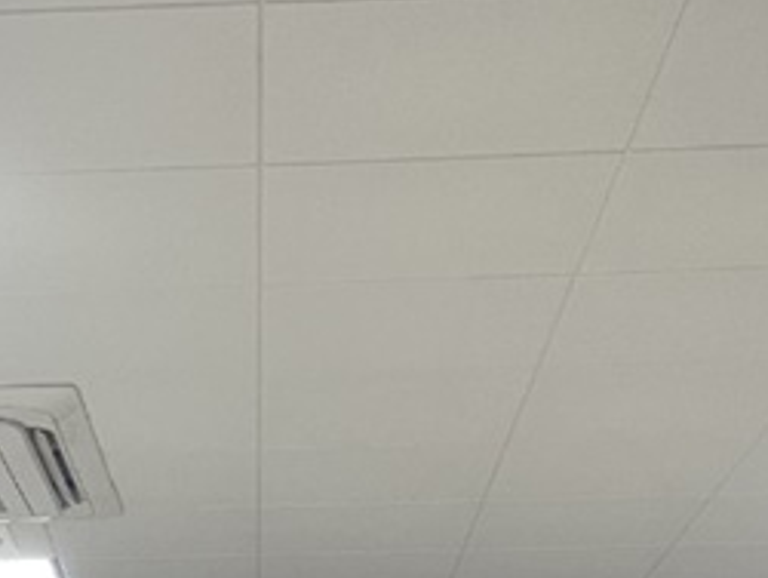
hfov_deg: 18.5
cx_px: 58
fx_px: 2310
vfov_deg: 13.3
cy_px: 907
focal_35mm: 104
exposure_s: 1/60.2
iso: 80
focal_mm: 4.2
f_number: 1.6
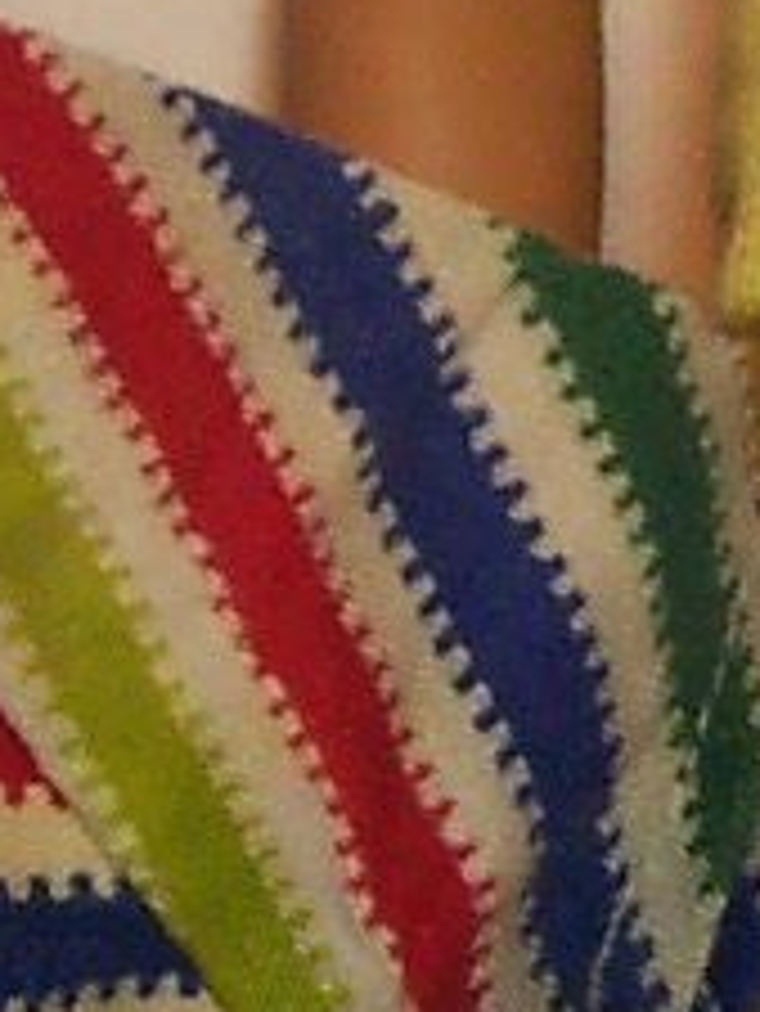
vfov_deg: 7.3
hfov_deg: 5.4
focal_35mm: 272
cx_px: 1021
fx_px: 7955
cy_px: 571
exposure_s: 1/90
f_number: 2.8
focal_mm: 5.6
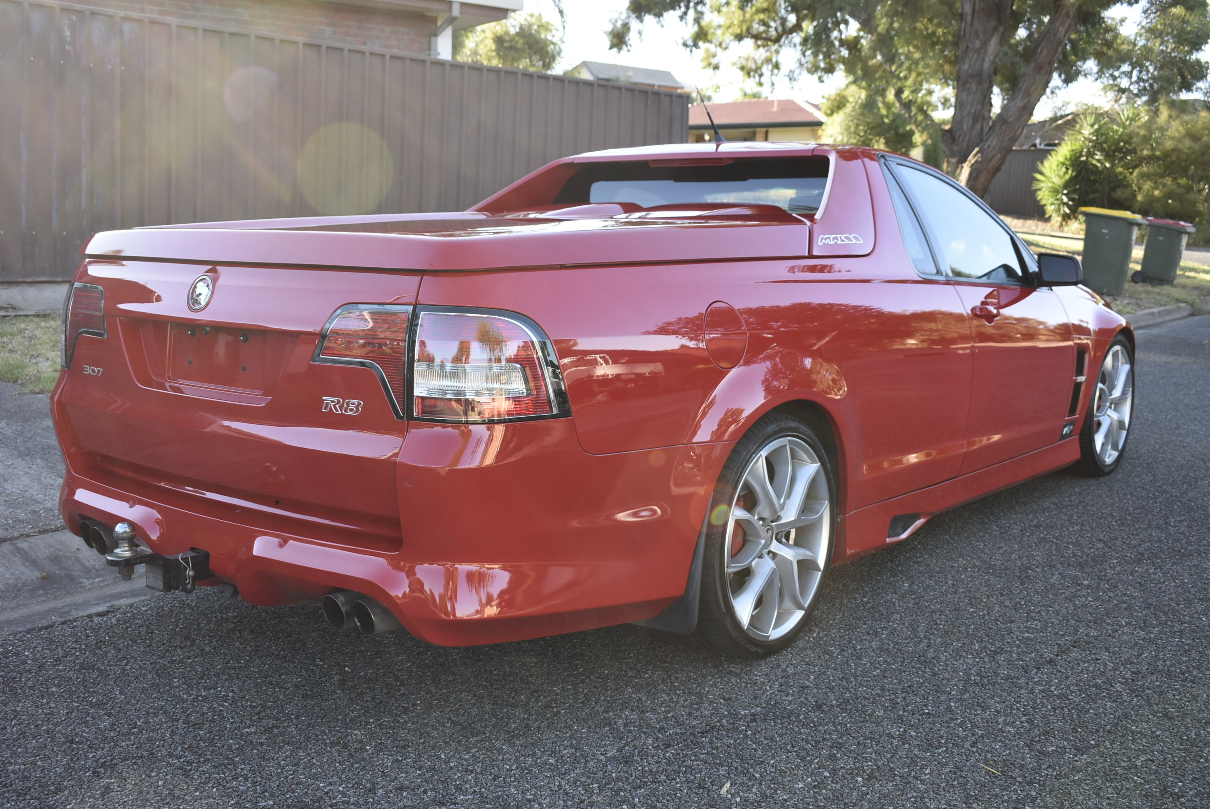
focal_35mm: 36
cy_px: 404
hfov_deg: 53.1
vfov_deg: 36.9
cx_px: 605
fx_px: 1211
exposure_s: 1/250
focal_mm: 24
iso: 360
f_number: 5.6
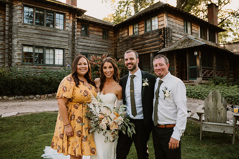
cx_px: 119
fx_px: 174
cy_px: 82
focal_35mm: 26
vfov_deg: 49.2
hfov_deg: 69.1
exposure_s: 1/200
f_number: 2.8
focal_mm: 24
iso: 250
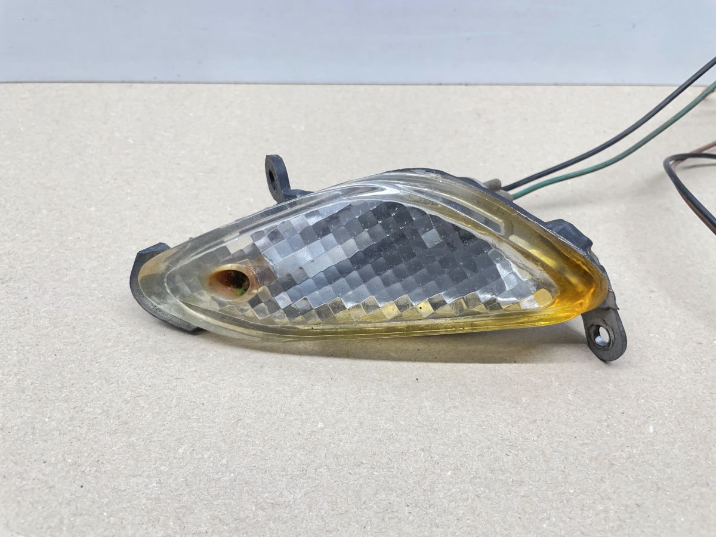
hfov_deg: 67.3
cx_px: 358
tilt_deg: -47.1
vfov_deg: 53.1
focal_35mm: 26
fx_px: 538
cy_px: 268
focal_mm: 4.2
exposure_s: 1/100
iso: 80
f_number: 1.6
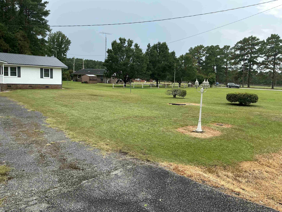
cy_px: 106
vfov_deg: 49.7
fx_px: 228
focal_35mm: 28
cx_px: 141
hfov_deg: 63.4
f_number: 1.8
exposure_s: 1/674
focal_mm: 3
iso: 25
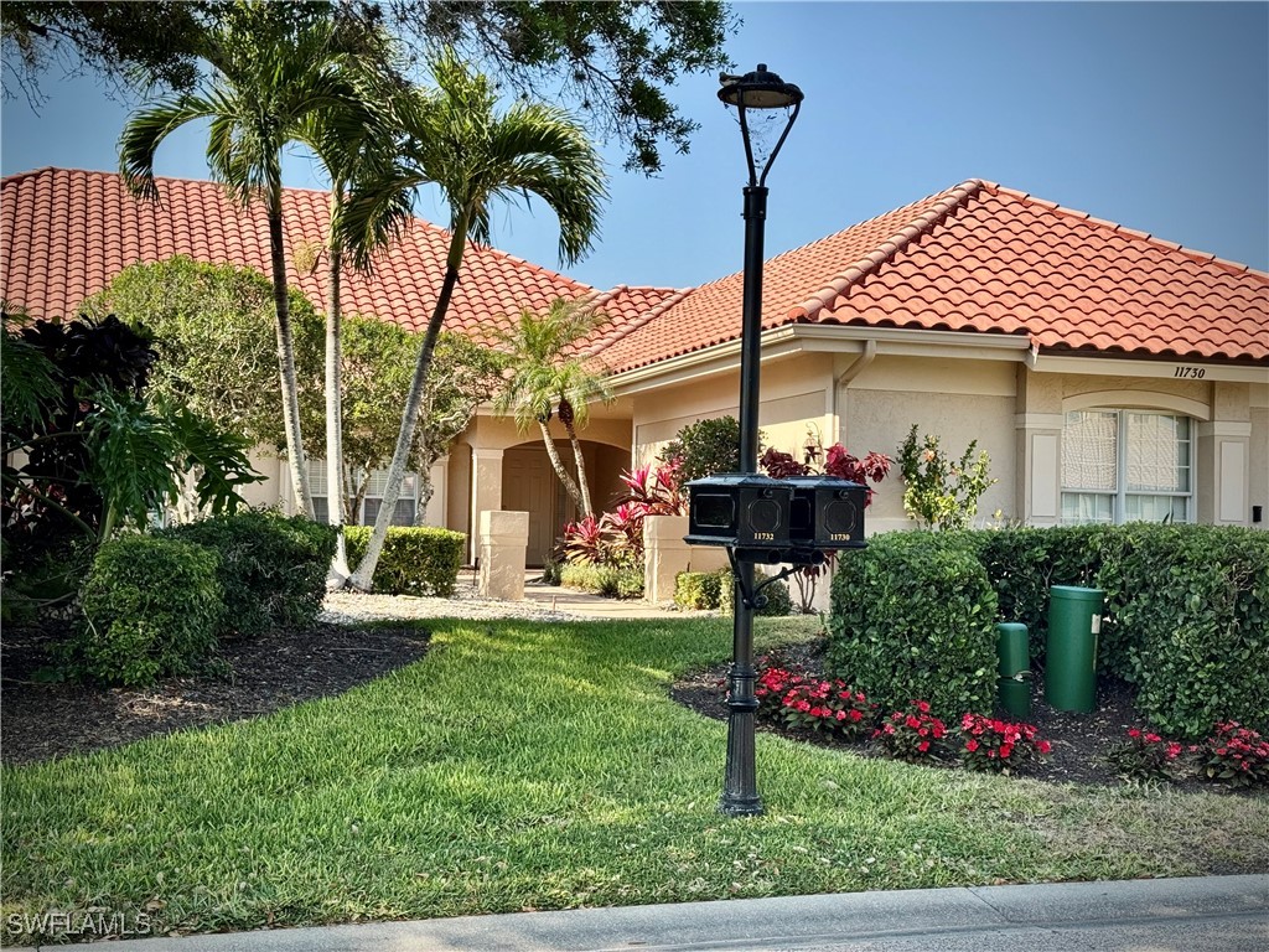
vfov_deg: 30.3
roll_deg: -1.1
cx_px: 634
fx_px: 1760
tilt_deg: +1.4
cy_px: 476
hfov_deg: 39.7
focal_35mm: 48
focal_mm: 6.76
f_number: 1.78
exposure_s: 1/2252
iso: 64
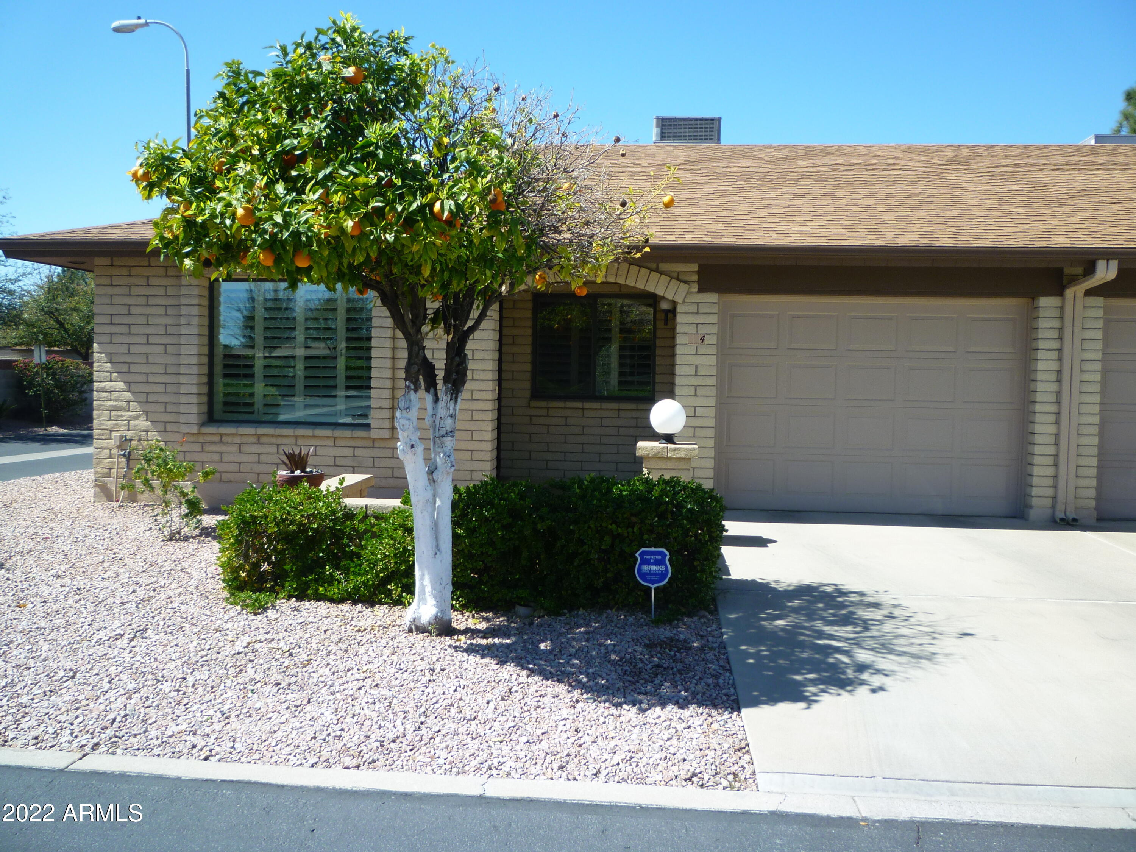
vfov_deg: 48.2
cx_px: 568
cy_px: 426
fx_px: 952
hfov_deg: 61.7
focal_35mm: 29
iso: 80
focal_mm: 5.2
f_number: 3.5
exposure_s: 1/400
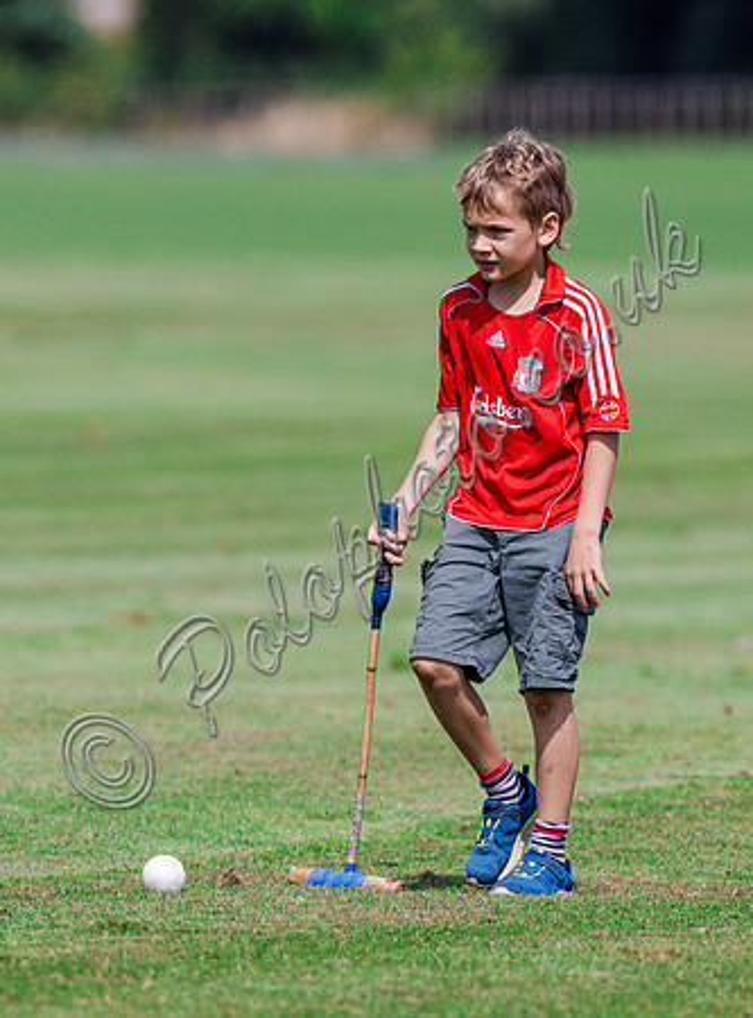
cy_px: 524
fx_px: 28609
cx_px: 454
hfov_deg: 1.5
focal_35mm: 978
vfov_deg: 2.0
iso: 400
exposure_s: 1/2000
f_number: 6.3
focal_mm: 500
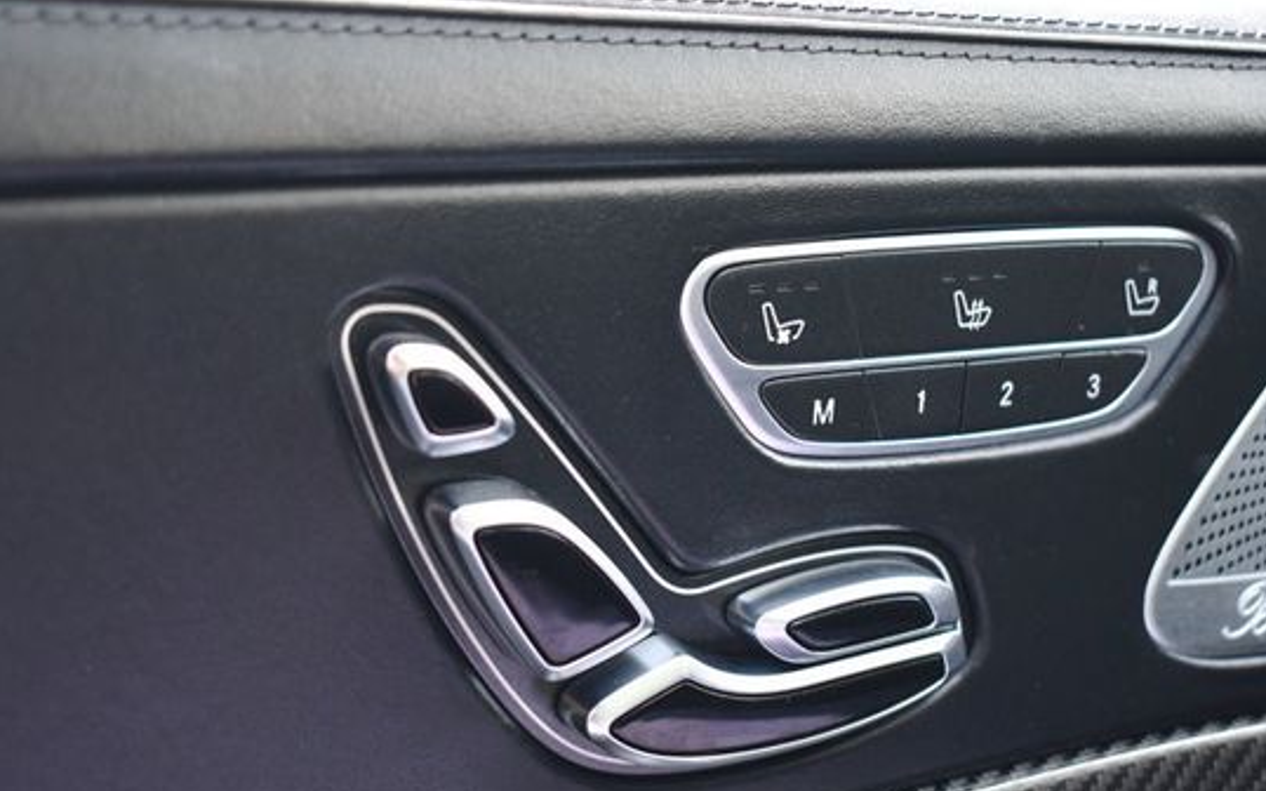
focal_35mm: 63
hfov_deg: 32.4
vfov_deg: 20.6
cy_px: 478
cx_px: 708
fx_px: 2173
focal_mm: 35
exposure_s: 1/125
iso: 1000
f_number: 4.5
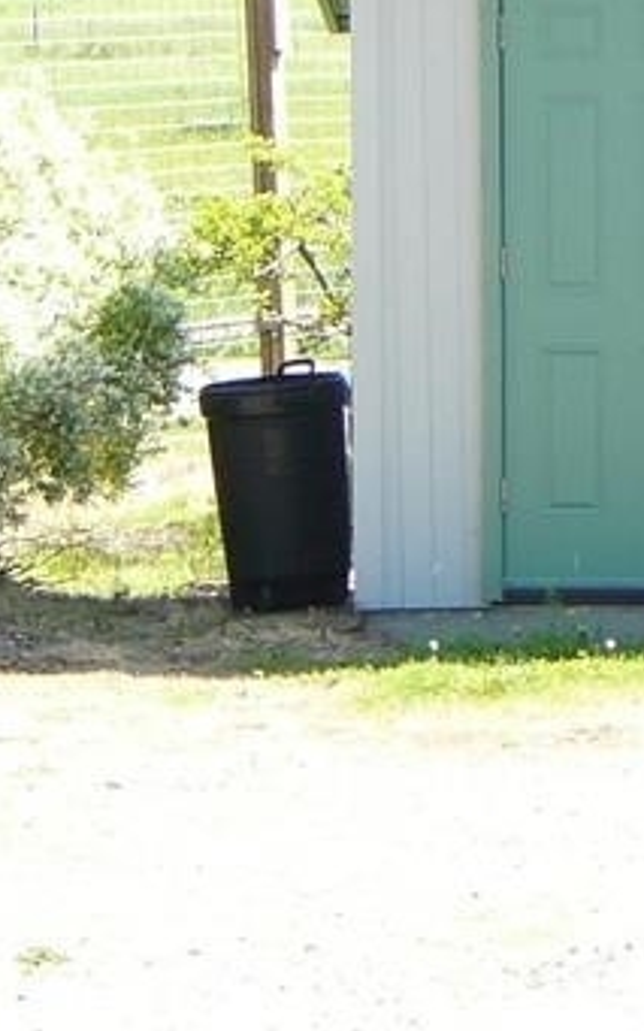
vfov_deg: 12.4
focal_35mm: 168
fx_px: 4720
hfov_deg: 7.8
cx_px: 683
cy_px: 94
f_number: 3.5
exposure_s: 1/160
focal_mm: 8.2
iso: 80
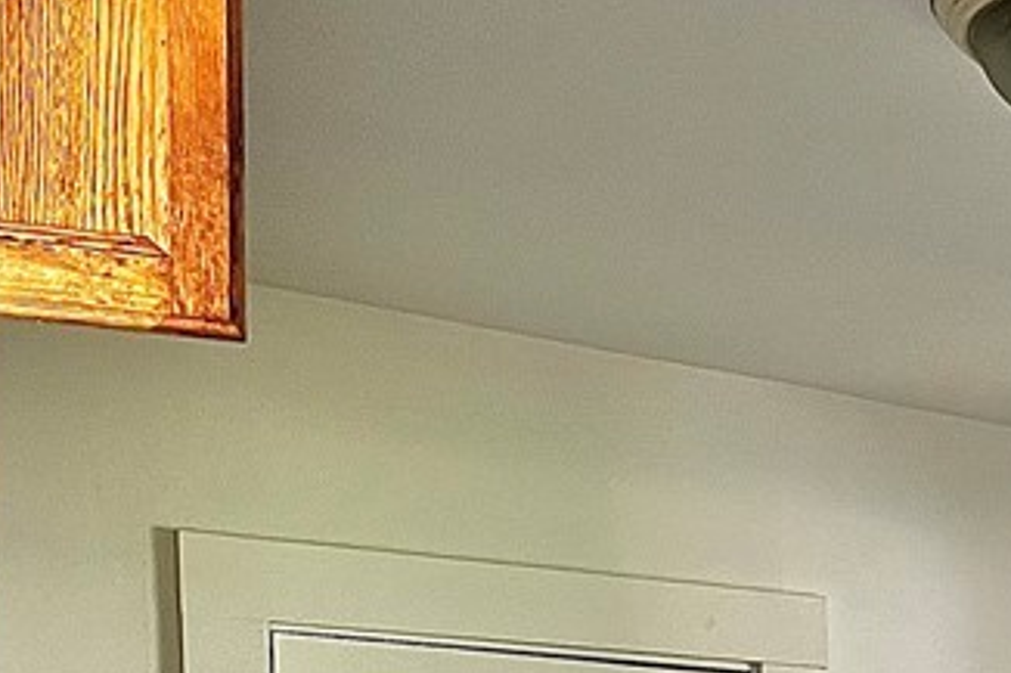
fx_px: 2386
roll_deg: -1.0
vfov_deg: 14.5
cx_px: 1253
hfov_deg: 21.9
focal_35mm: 85
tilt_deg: -4.2
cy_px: 1135
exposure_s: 1/72
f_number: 1.5
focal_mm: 5.7
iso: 125
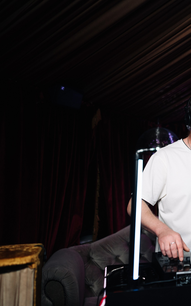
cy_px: 153
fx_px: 308
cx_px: 198
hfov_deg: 31.4
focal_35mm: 37
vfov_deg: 52.7
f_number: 1.4
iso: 800
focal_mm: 24
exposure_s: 1/640
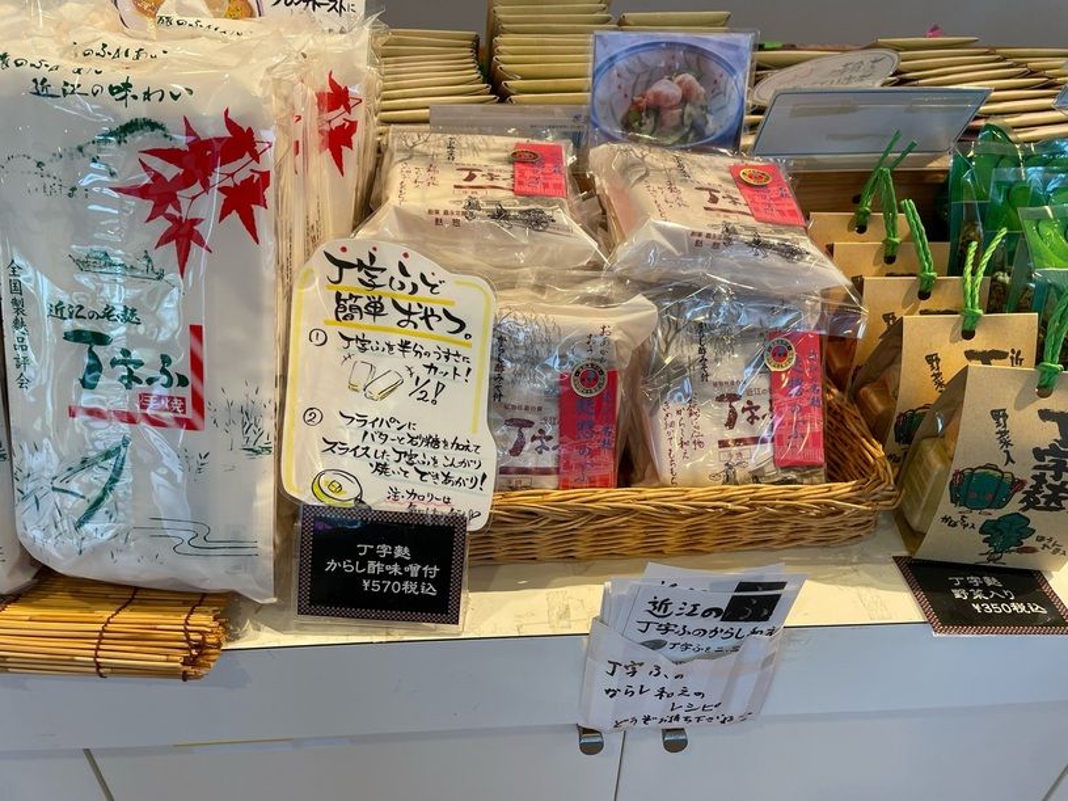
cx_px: 534
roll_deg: +0.2
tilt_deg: -31.2
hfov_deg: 67.3
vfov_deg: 53.1
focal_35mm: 26
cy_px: 400
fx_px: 802
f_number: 1.6
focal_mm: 4.2
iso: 64
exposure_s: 1/60
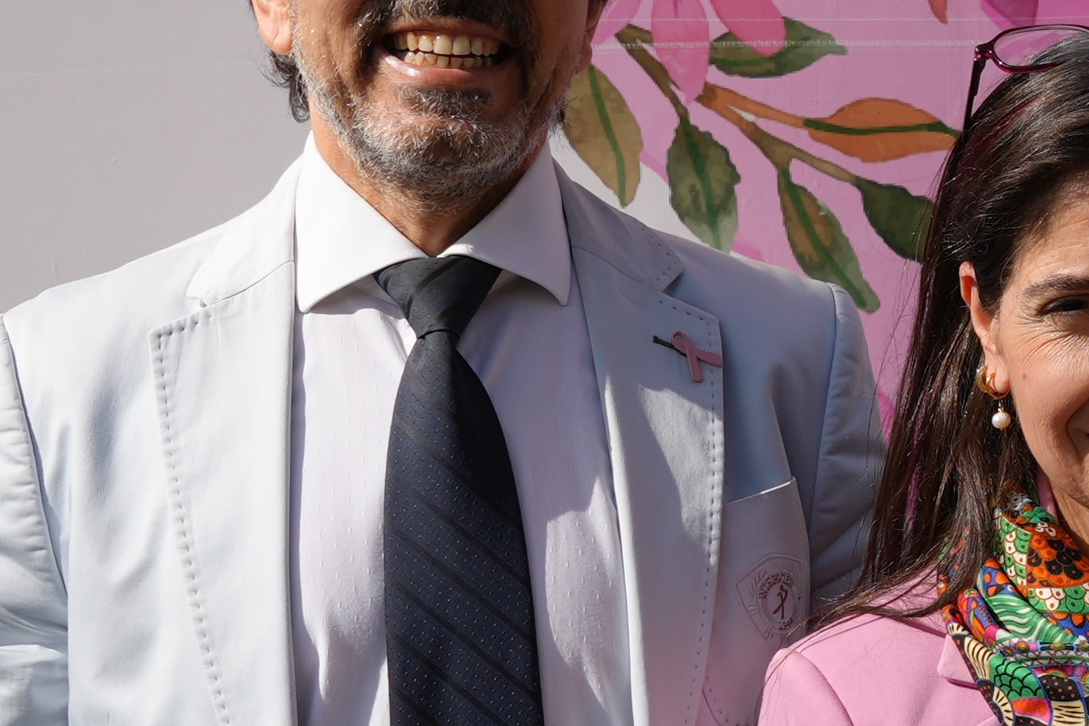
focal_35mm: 149
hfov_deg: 13.4
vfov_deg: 9.2
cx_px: 1313
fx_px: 4507
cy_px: 214
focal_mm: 30
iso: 100
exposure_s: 1/1250
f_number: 5
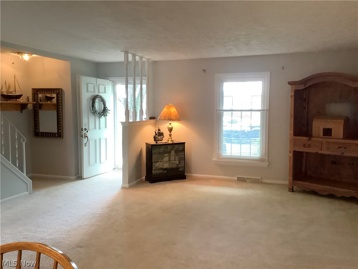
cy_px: 134
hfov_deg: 58.4
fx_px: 321
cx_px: 179
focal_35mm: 31
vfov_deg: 45.4
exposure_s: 1/40
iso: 400
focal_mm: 3.3
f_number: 2.4
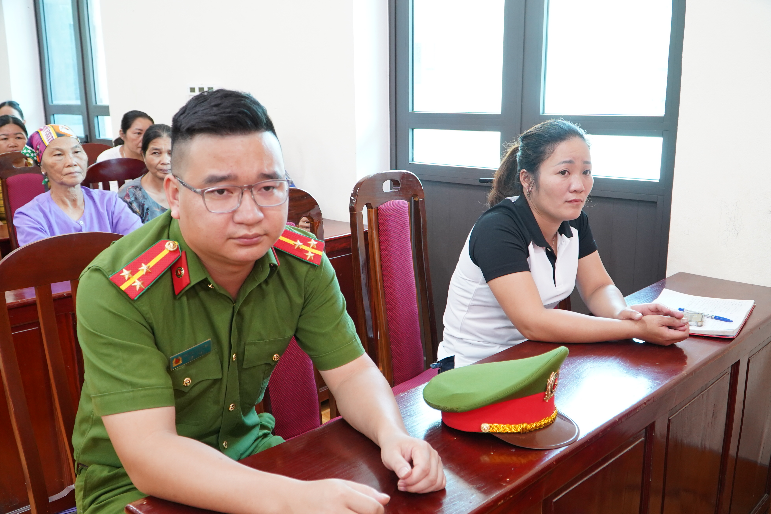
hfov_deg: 60.3
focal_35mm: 31
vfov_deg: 42.3
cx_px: 386
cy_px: 257
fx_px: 664
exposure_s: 1/40
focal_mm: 21
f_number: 4
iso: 1600
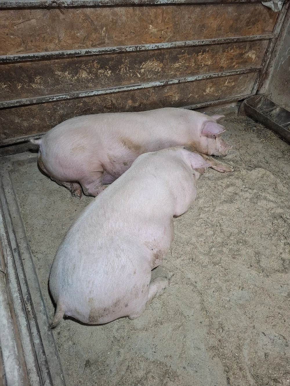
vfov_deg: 73.9
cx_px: 145
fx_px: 257
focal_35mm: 23
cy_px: 193
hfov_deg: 58.9
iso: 400
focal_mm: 5.54
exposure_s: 1/33
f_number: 1.8
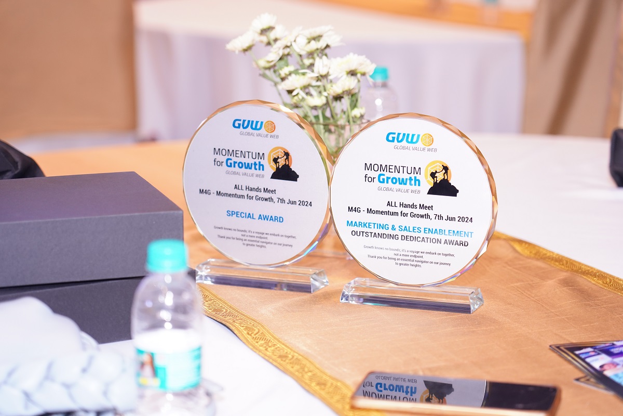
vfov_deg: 13.0
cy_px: 208
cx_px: 312
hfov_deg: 19.5
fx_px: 1817
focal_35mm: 105
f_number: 4
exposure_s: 1/200
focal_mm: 105
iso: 1600
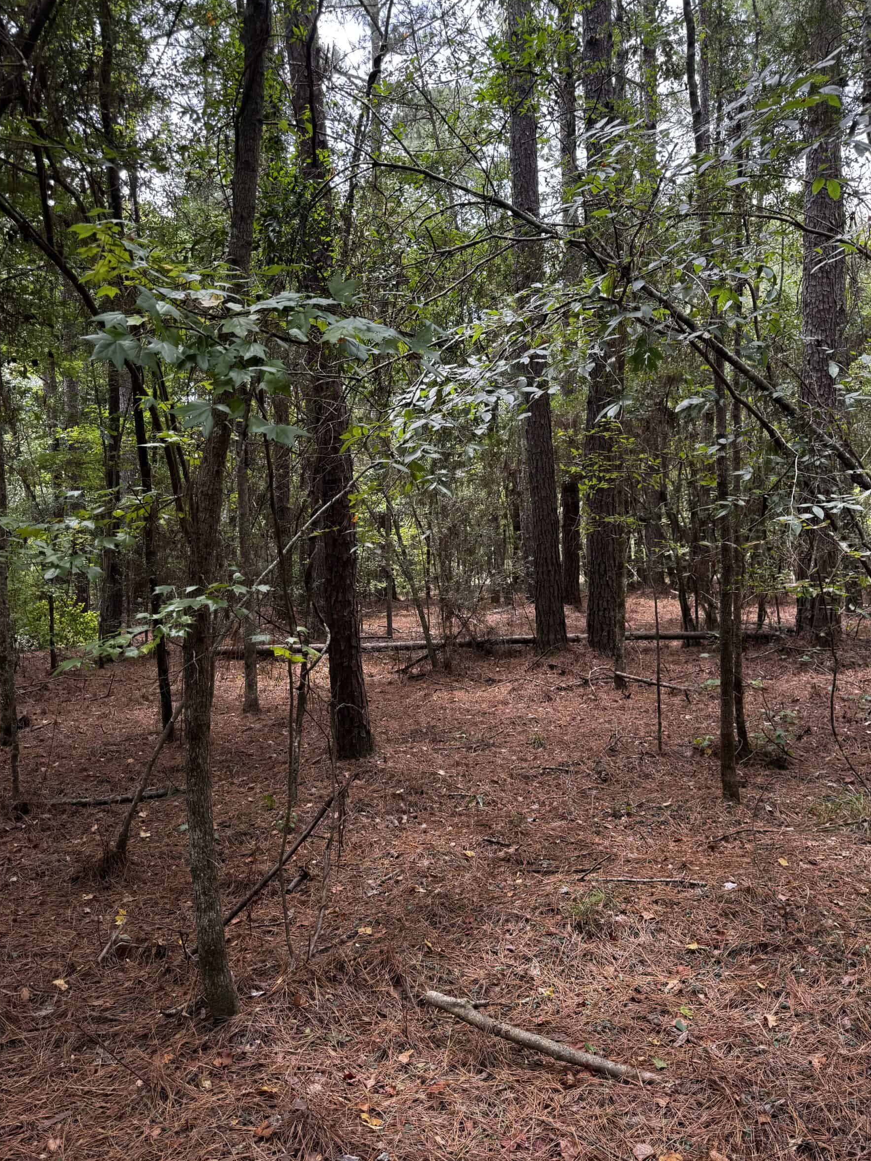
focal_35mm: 26
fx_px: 872
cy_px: 584
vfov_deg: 67.3
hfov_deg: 53.1
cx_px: 433
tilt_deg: -3.5
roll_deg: +1.2
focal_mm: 6.76
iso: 100
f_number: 1.78
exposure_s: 1/172
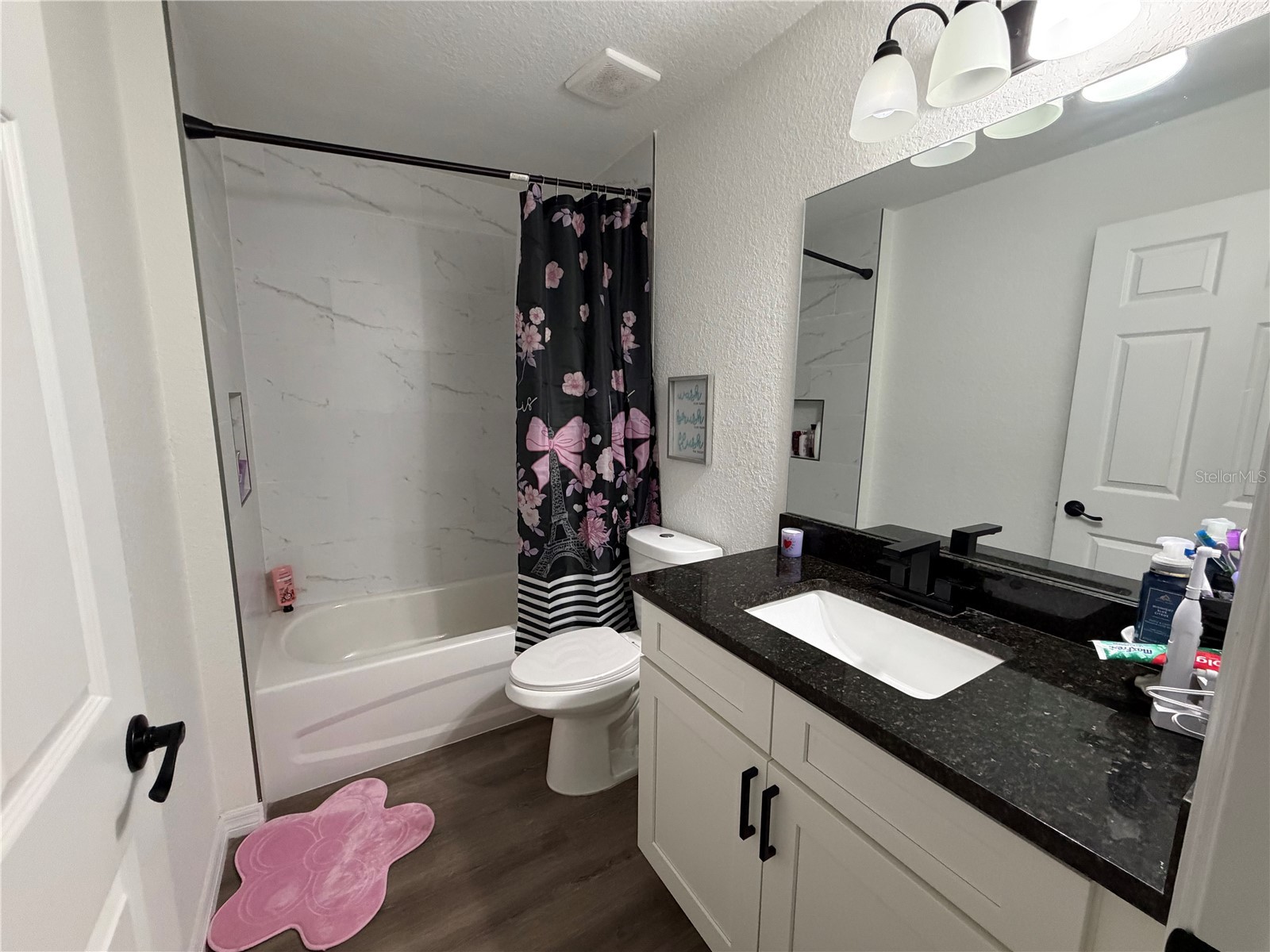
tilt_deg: -9.0
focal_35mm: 14
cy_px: 476
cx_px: 635
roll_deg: +0.0
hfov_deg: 102.1
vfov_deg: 85.7
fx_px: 514
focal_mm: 2.22
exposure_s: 1/60
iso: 400
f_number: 2.2
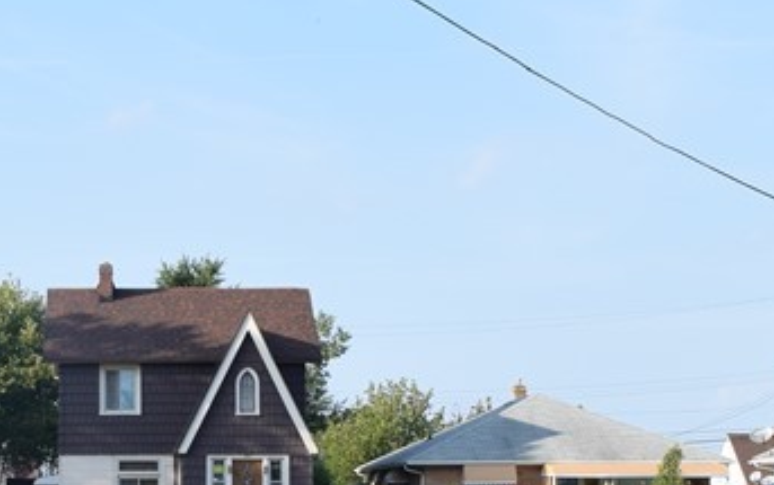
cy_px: 627
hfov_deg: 23.4
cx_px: 138
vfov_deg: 14.4
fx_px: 1837
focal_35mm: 87
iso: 250
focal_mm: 18
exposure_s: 1/250
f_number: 8
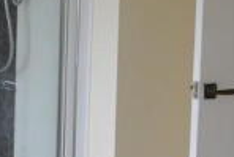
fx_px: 865
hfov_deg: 15.0
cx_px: -21
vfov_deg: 10.3
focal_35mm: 133
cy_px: 45
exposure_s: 1/100
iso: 400
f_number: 5
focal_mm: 20
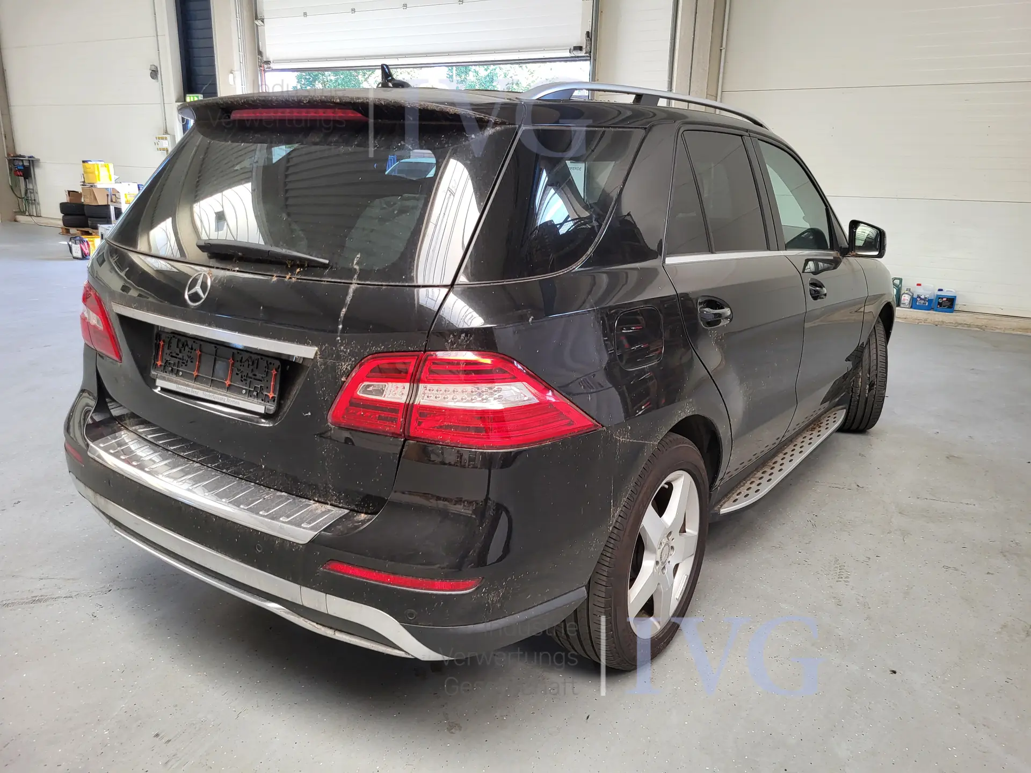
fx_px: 774
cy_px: 386
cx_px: 516
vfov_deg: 53.1
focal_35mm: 26
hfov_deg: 67.3
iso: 100
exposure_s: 1/100
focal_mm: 5.4
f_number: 1.8
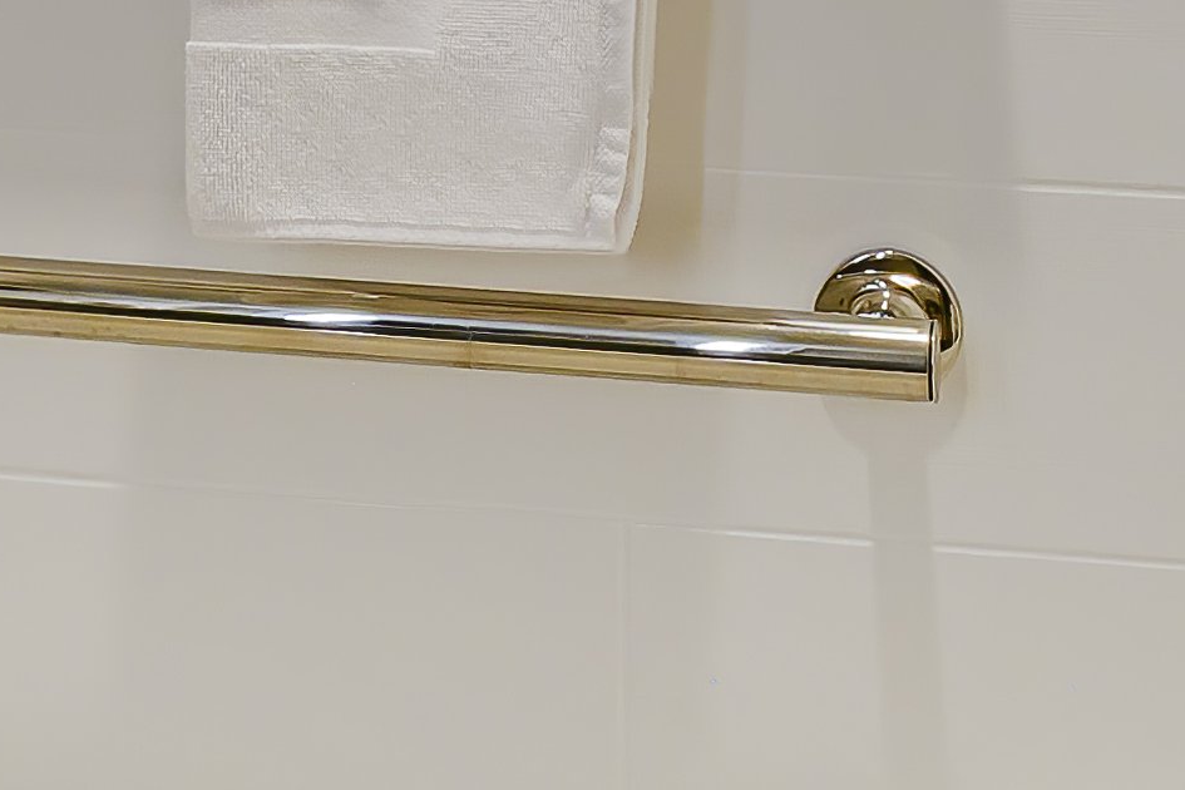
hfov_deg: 17.7
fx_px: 3783
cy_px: -692
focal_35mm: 115
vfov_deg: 11.0
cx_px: 385
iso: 320
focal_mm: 13
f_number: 9
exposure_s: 1/10
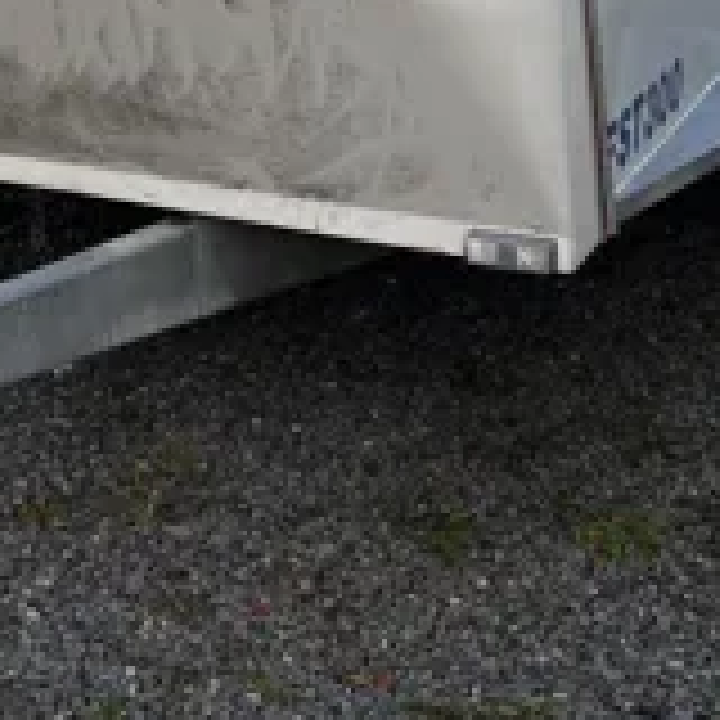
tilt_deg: -7.4
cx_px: 22
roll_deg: -1.7
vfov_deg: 18.6
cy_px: -243
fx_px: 2024
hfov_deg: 19.7
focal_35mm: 86
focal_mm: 5.96
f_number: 1.6
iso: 50
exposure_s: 1/688
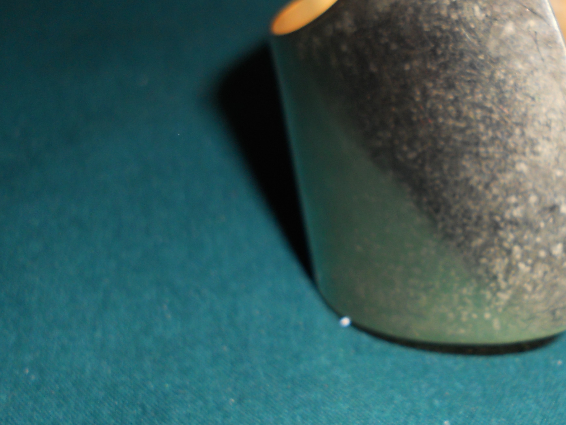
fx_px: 1144
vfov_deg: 21.0
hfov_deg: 27.6
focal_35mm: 70
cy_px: 176
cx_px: 378
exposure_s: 1/25
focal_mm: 5.8
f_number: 8.8
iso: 80
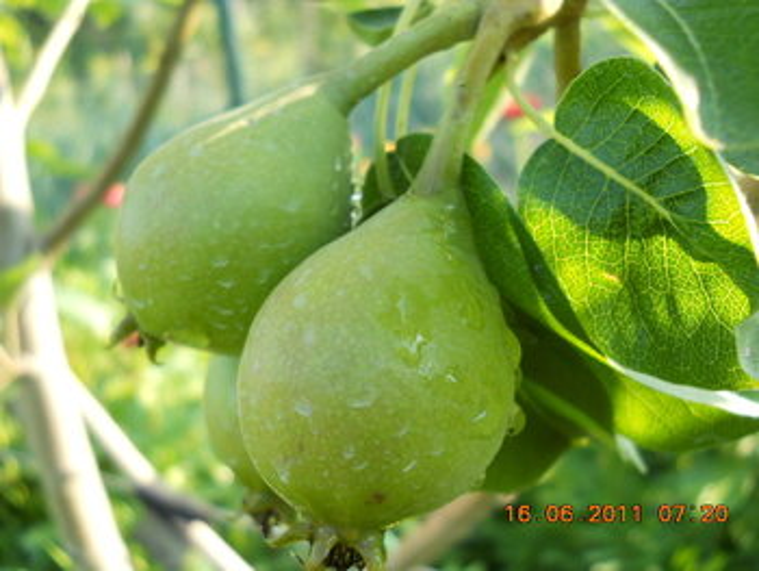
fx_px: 900
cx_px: 380
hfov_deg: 45.7
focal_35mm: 41
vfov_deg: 35.2
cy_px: 286
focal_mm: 6.72
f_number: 3.1
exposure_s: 1/100
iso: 80
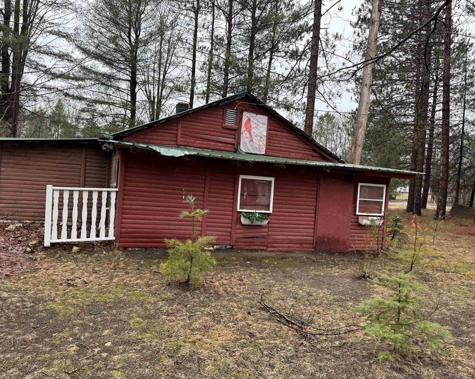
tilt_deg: -0.6
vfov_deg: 54.9
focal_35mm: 26
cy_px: 190
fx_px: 365
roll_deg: -5.2
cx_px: 215
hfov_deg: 65.9
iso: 125
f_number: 1.78
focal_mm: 6.76
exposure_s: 1/121
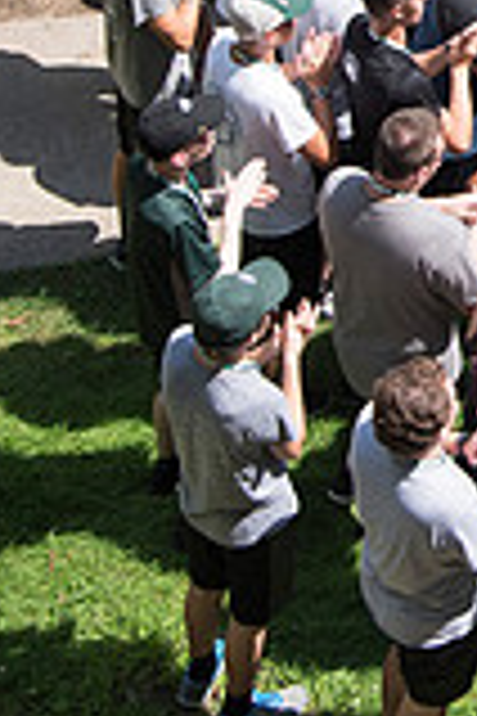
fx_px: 2464
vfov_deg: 15.9
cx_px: 954
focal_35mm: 124
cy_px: -128
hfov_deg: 10.2
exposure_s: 1/2500
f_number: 5
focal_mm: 34
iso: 640
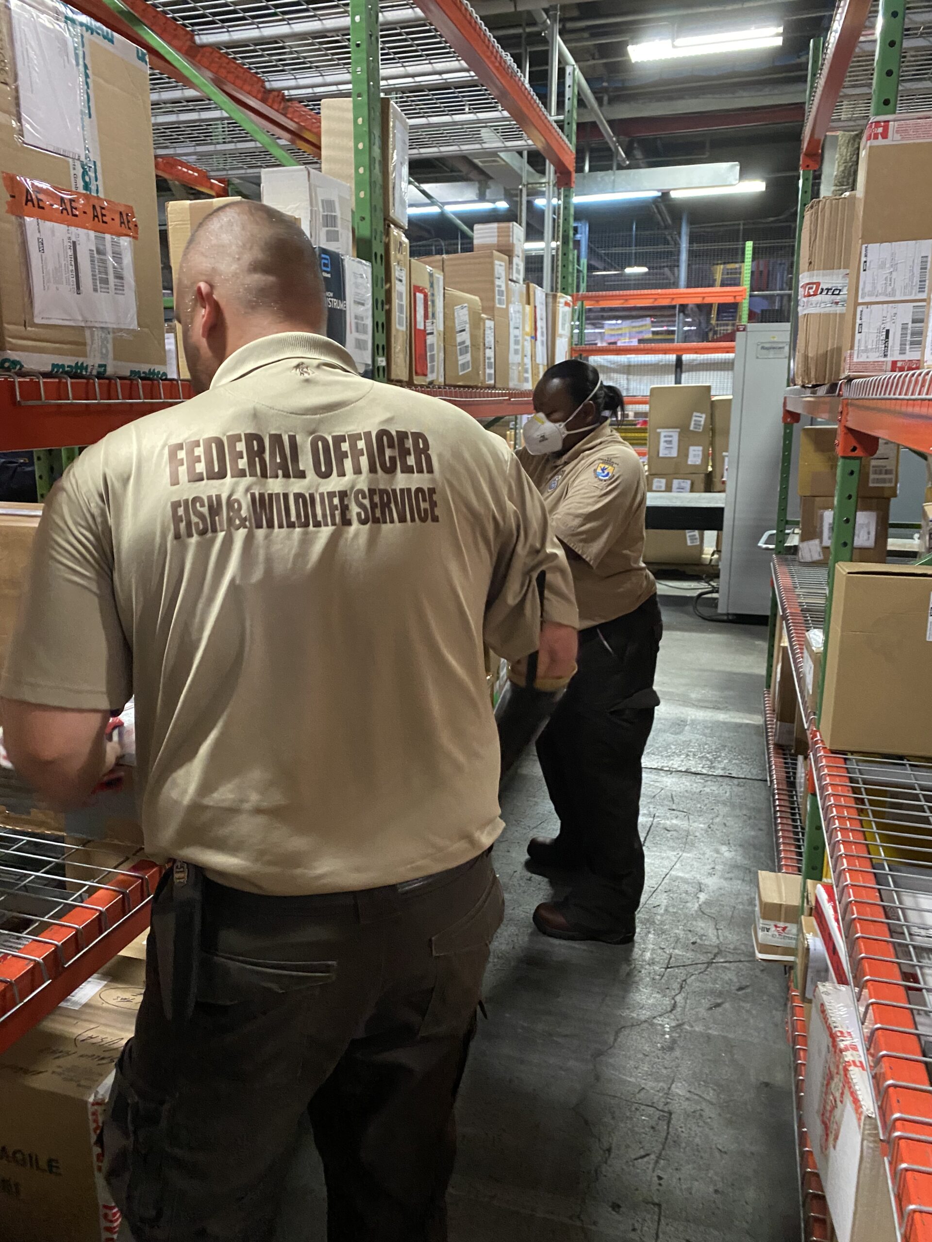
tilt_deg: -13.1
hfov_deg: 53.1
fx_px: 933
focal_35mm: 26
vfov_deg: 67.3
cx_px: 466
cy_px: 621
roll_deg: +2.4
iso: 500
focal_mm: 4.25
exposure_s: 1/40
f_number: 1.8
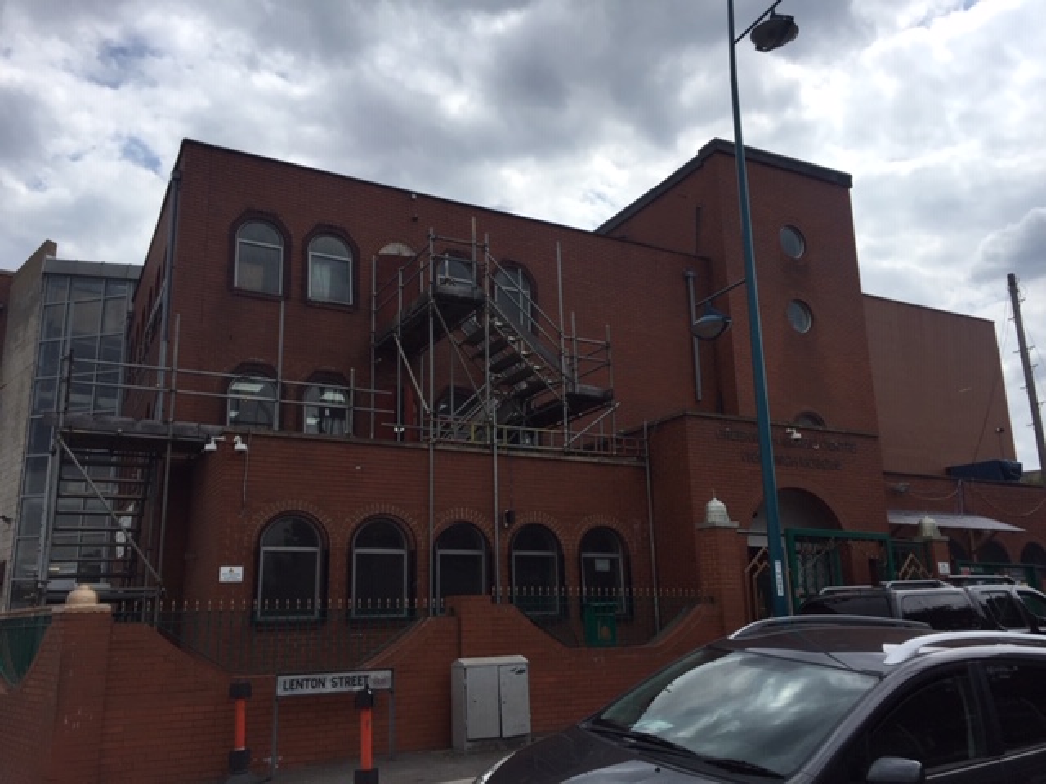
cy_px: 392
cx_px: 523
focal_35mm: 29
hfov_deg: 61.7
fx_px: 876
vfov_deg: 48.2
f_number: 2.2
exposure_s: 1/3300
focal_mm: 4.15
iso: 32
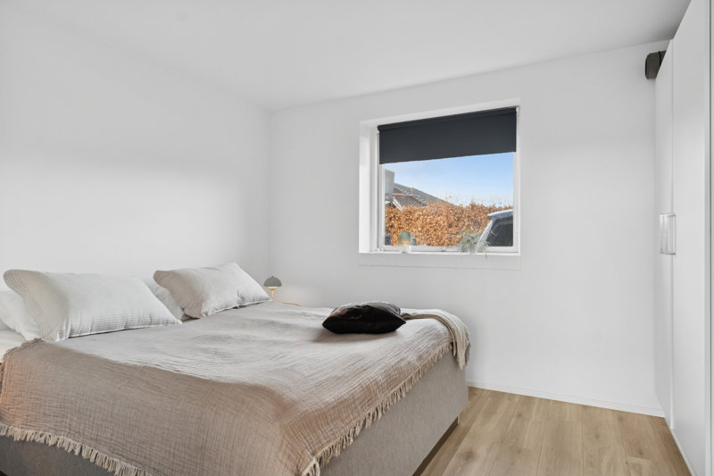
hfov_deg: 81.2
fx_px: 416
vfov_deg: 59.5
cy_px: 238
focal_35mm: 21
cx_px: 357
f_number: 8
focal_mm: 14
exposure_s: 1/8
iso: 200
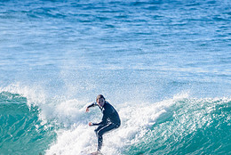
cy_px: 155
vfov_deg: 1.0
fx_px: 8781
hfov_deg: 1.5
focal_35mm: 1367
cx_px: 97
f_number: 5.6
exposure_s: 1/4000
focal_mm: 500
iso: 360
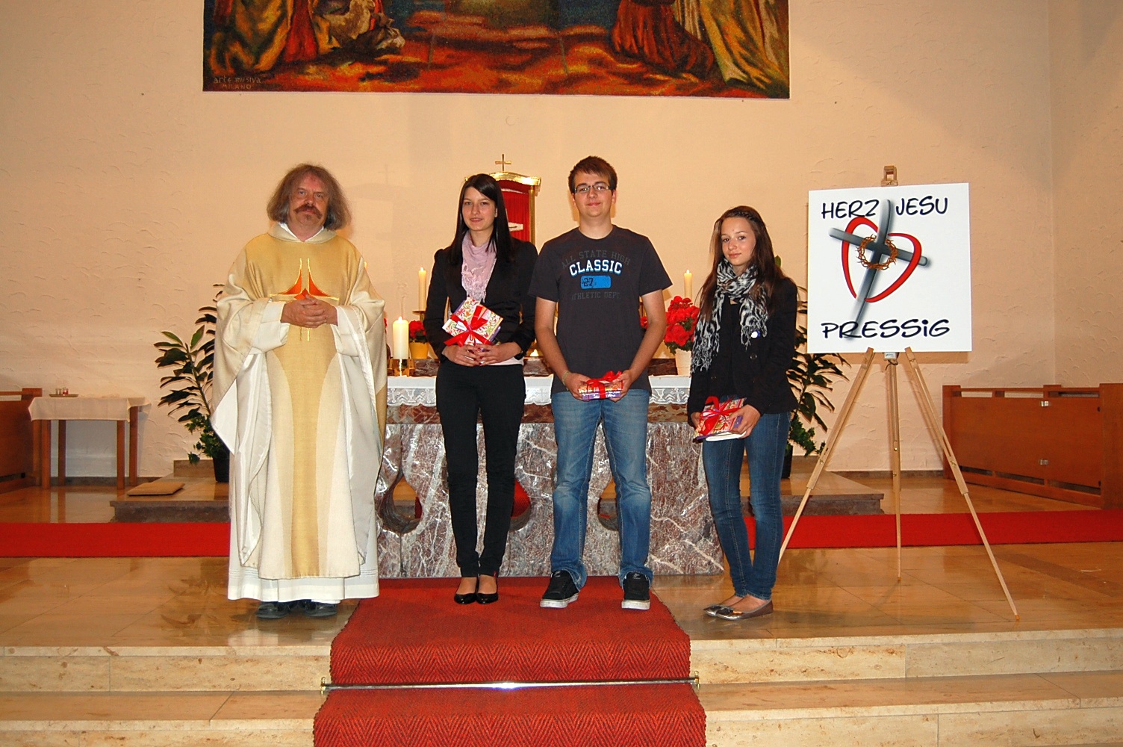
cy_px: 374
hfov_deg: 53.2
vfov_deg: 36.8
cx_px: 562
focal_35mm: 36
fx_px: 1122
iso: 400
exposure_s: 1/60
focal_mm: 24
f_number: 4
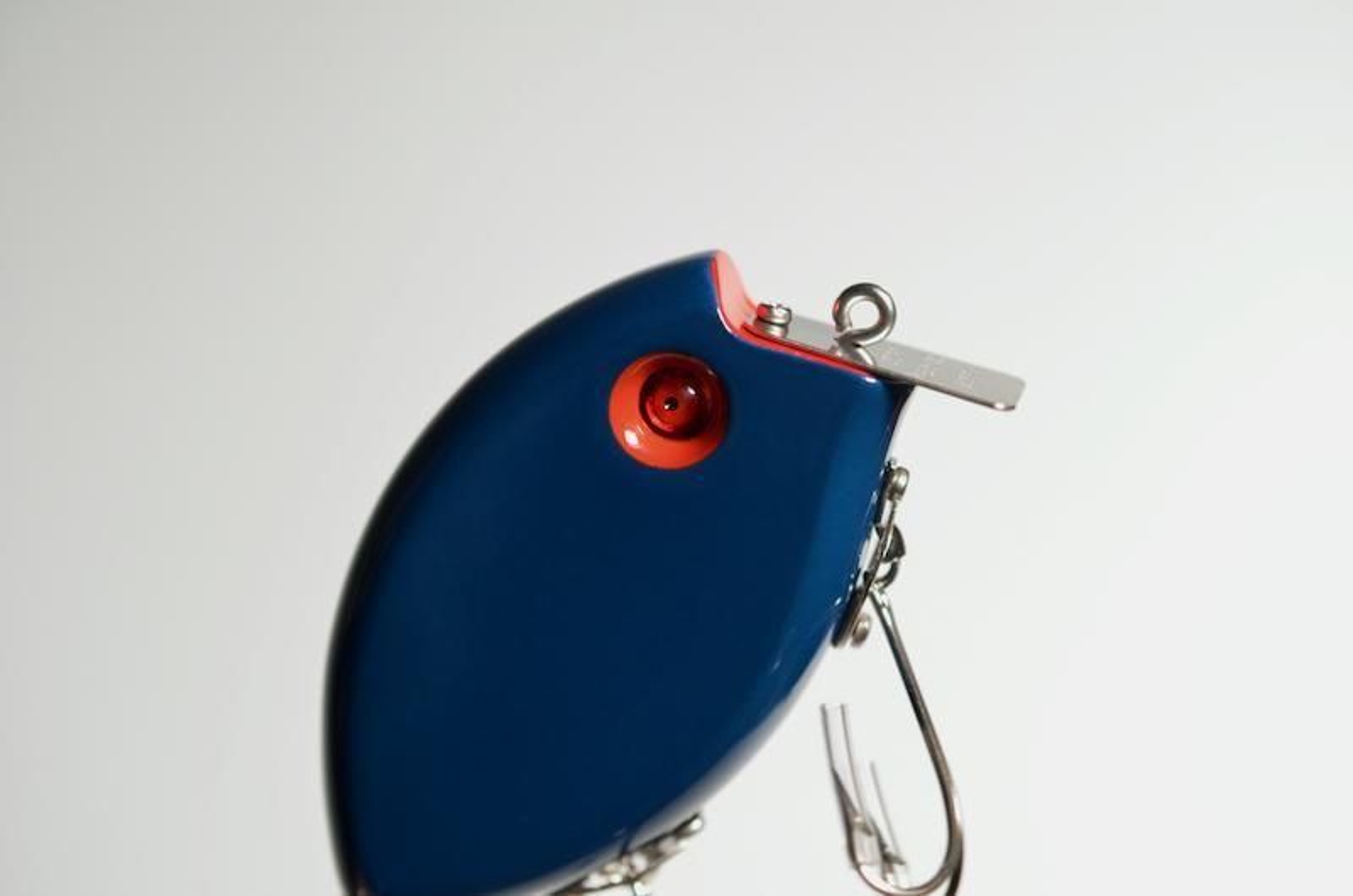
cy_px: 448
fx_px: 2250
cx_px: 676
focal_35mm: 60
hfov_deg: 33.5
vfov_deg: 22.5
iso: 800
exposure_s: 1/100
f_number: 5
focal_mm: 40
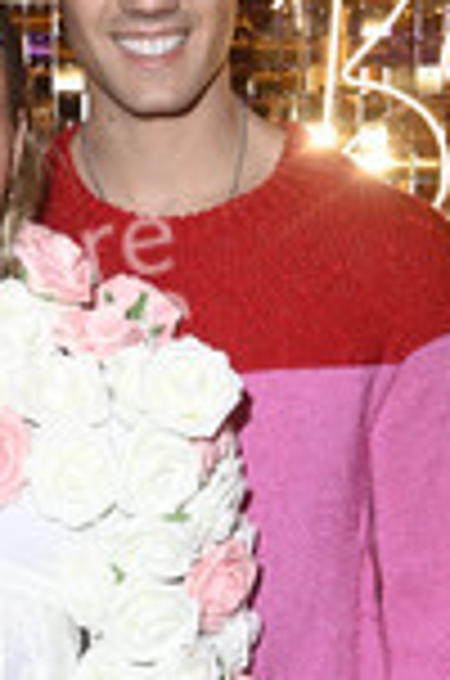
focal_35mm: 85
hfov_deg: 15.9
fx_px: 1601
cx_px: 90
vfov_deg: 23.6
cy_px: 549
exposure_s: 1/200
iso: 800
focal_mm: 32
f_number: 5.6
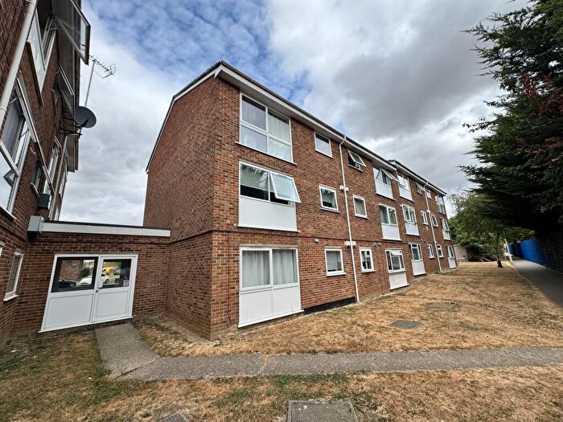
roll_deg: +3.4
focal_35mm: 14
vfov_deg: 85.7
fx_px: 228
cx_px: 282
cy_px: 211
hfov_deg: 102.1
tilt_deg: +13.1
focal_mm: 2.22
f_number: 2.2
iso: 40
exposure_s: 1/1143
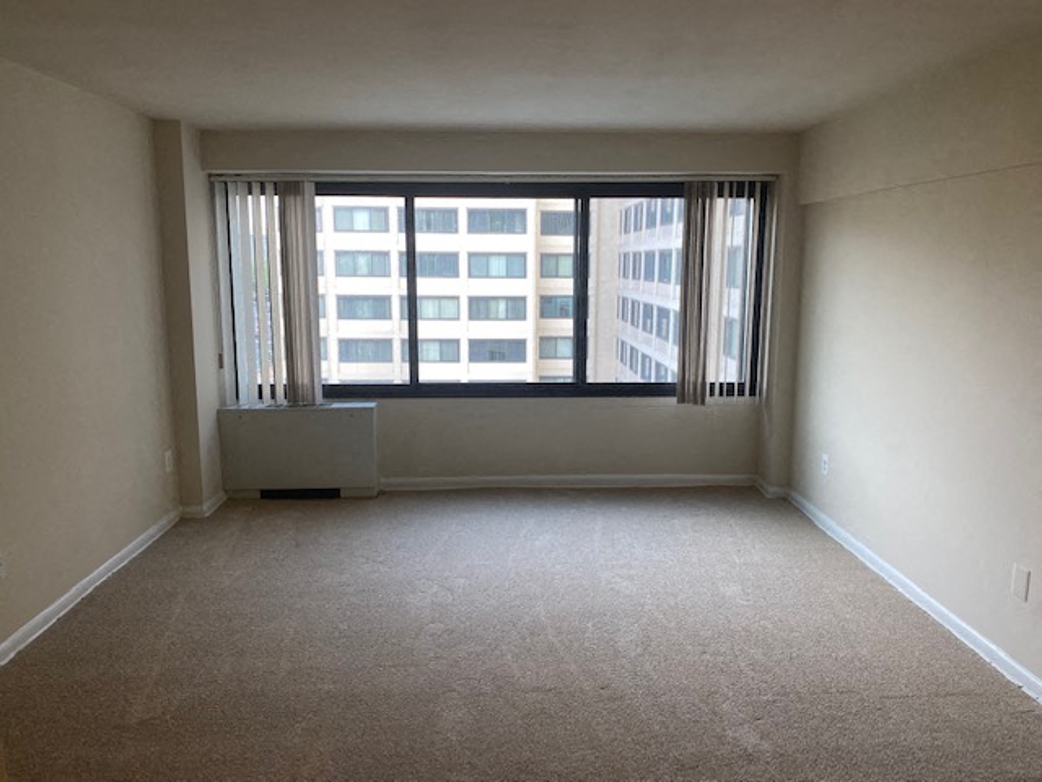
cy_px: 391
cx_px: 521
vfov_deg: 53.1
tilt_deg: -9.1
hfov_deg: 67.3
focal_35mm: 26
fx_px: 783
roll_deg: -0.2
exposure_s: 1/120
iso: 64
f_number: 1.8
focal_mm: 4.25
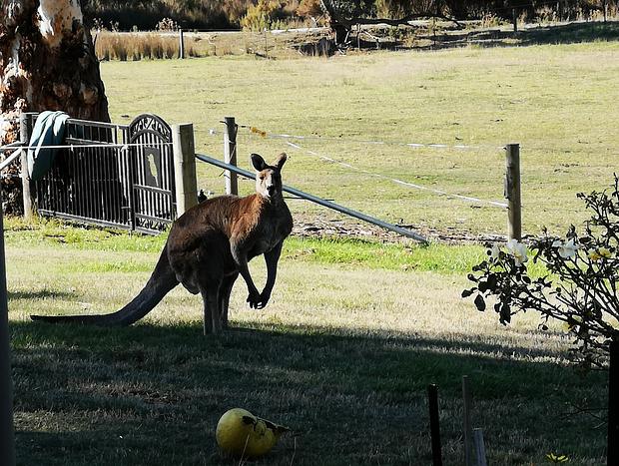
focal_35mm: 135
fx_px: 2418
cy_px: 233
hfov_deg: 14.6
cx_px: 310
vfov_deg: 11.0
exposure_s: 1/444
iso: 50
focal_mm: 7.48
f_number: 2.4
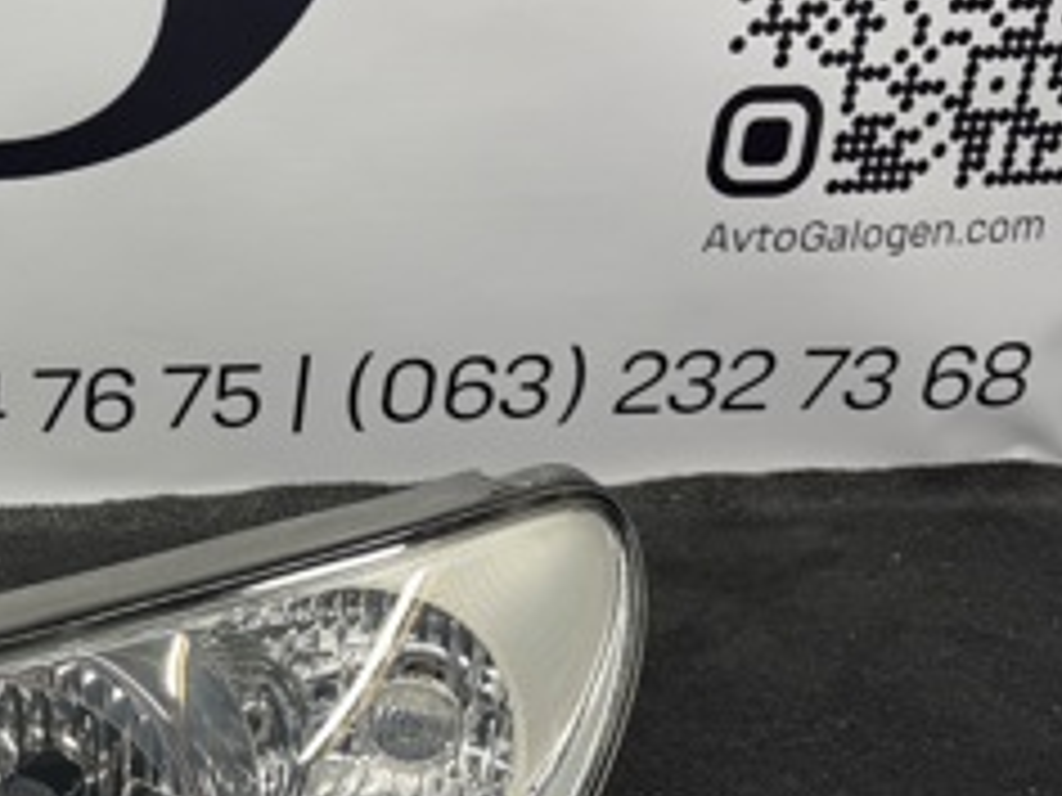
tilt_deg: -25.0
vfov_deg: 22.5
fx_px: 1994
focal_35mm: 65
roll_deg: -0.3
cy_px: 558
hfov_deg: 27.5
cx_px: -81
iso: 64
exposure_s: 1/121
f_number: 1.78
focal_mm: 6.76
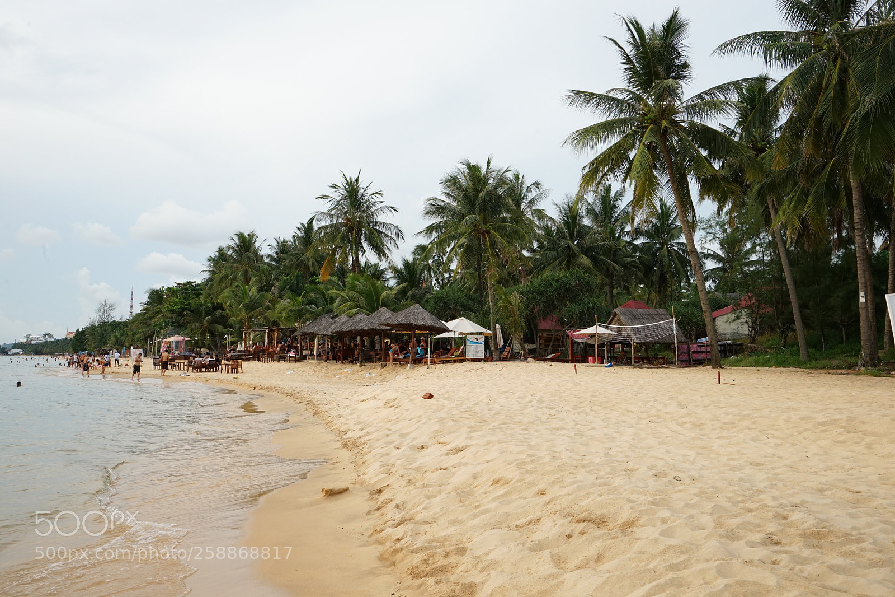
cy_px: 298
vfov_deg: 37.8
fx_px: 870
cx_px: 448
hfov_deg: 54.4
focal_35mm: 35
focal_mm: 35
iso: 1000
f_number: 14
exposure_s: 1/125
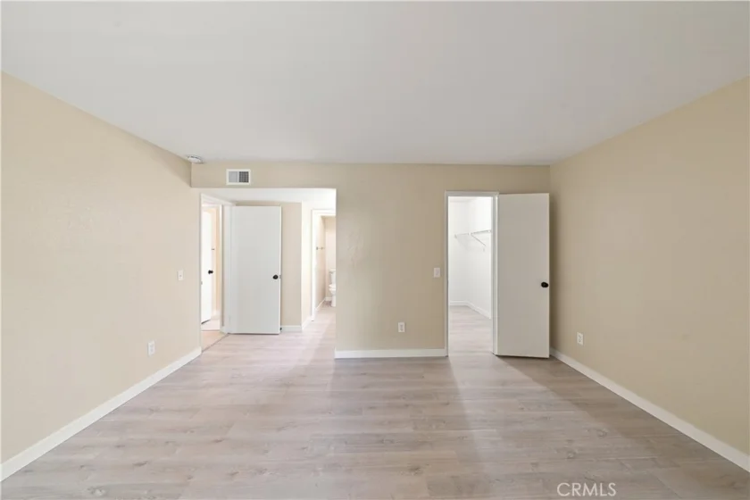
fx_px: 250
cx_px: 375
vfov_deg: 90.0
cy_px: 250
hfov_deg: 112.6
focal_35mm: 12
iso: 250
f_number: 8
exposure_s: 1/6
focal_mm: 12
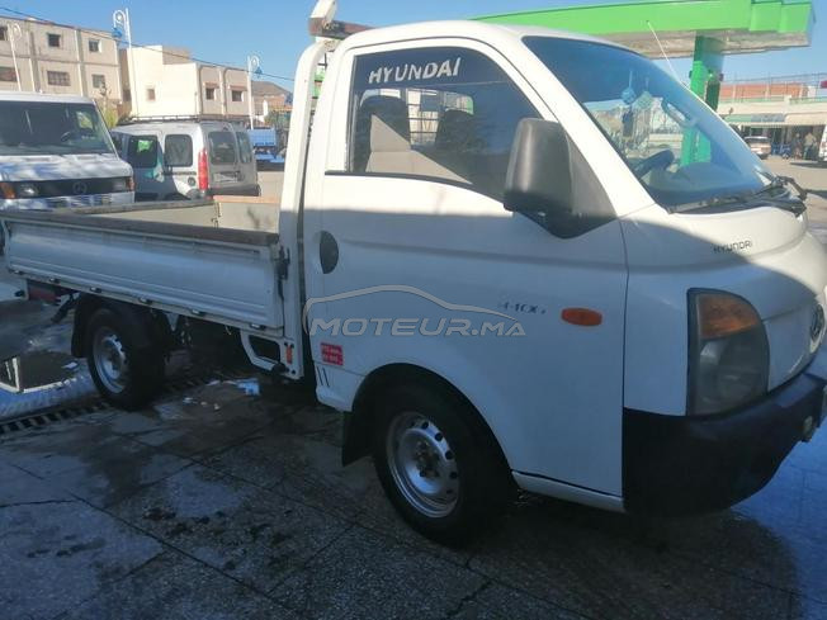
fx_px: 621
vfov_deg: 53.1
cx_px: 414
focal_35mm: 26
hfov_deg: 67.3
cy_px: 310
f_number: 1.8
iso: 50
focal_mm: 3.6
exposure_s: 1/2283
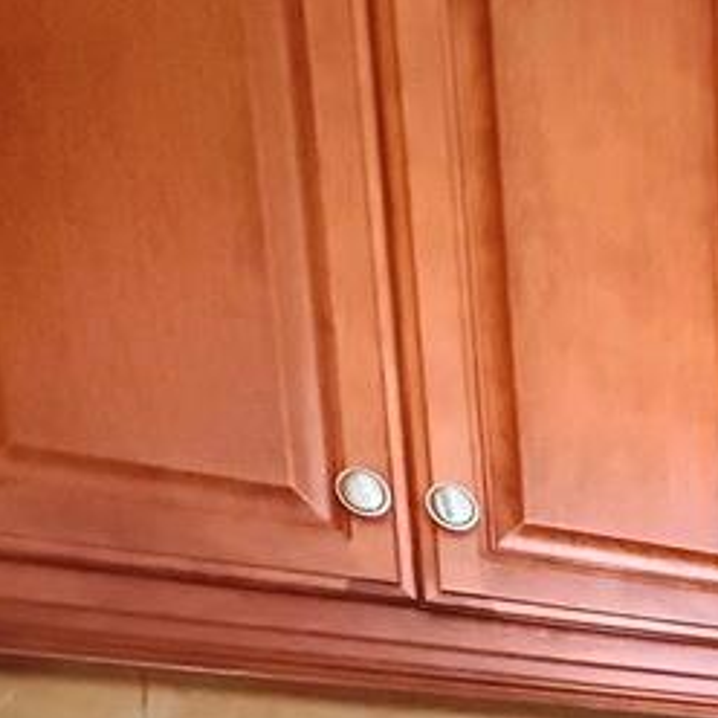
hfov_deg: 21.6
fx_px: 1197
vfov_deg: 24.8
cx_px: 1291
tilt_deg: -9.4
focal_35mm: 51
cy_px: 1106
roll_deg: -2.3
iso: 1600
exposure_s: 1/57
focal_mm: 2.22
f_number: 2.2
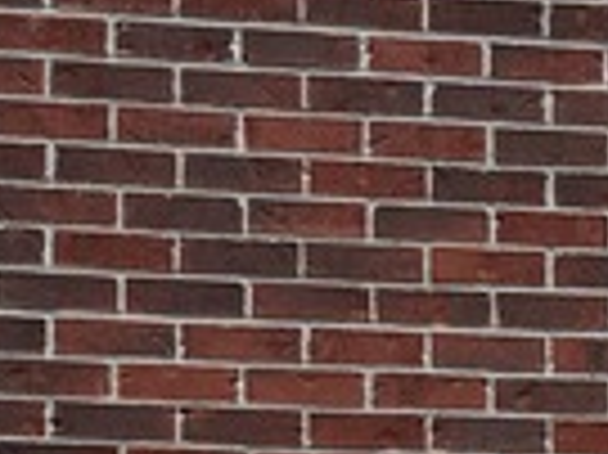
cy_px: 625
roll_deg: +0.6
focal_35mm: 142
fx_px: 2492
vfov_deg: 10.2
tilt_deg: +5.3
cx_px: 405
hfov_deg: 13.9
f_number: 1.78
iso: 80
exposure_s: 1/4673
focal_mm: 6.76
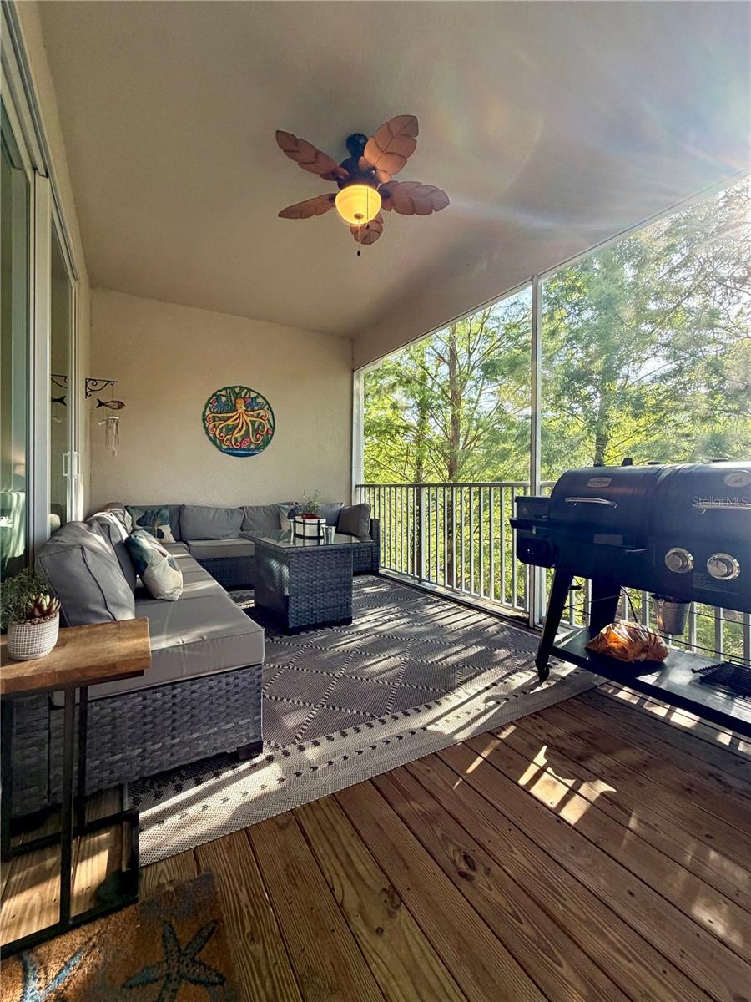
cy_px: 501
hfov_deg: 85.7
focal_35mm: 14
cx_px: 376
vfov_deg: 102.1
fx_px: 405
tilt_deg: -1.5
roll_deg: -0.3
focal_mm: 2.22
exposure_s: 1/121
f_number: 2.2
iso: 160
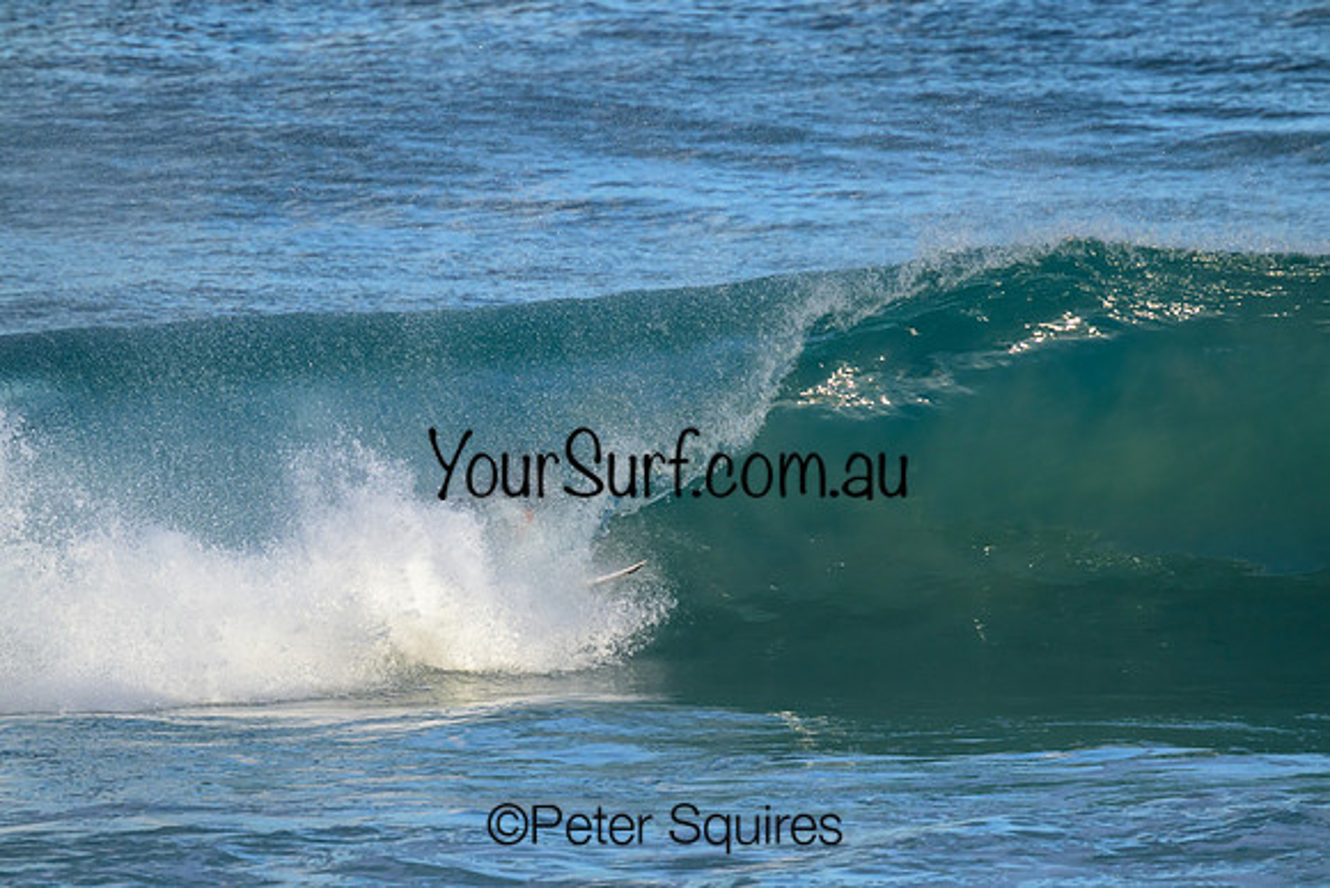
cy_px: 444
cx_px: 665
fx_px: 24388
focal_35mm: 660
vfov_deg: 2.1
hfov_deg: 3.1
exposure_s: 1/1600
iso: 2000
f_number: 11
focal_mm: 660
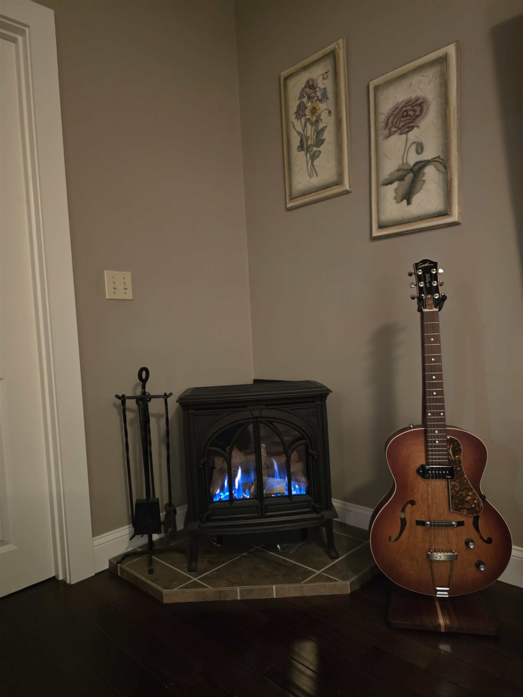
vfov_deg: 73.9
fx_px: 463
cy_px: 348
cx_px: 262
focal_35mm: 23
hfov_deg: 58.9
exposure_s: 1/24
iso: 1250
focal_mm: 6.3
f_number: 1.7
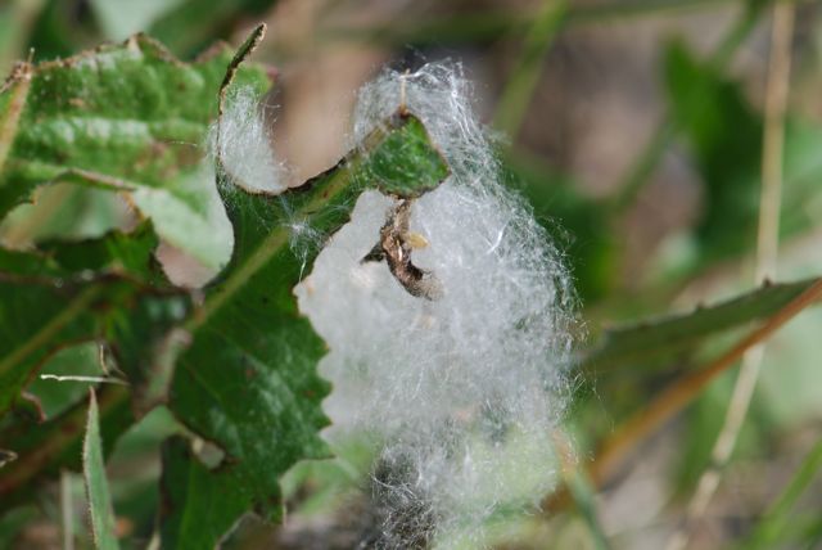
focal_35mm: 158
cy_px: 275
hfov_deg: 13.0
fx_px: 3599
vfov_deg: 8.7
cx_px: 411
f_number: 8
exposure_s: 1/200
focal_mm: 105
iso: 100
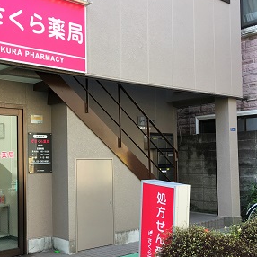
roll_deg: +0.7
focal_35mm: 43
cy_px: 123
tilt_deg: +2.1
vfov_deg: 39.2
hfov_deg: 37.7
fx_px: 361
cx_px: 49
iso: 40
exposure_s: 1/120
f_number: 2.2
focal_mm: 4.15
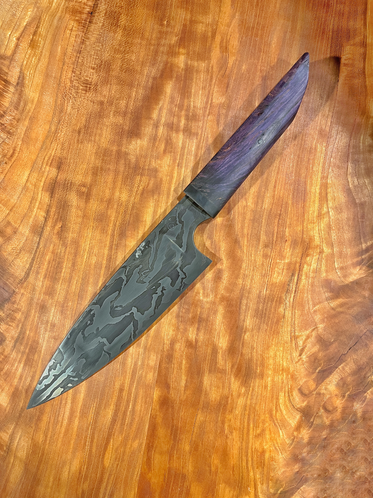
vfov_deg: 67.3
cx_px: 186
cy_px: 249
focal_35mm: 26
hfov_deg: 53.1
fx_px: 374
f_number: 1.6
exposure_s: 1/60
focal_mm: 5.1
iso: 200
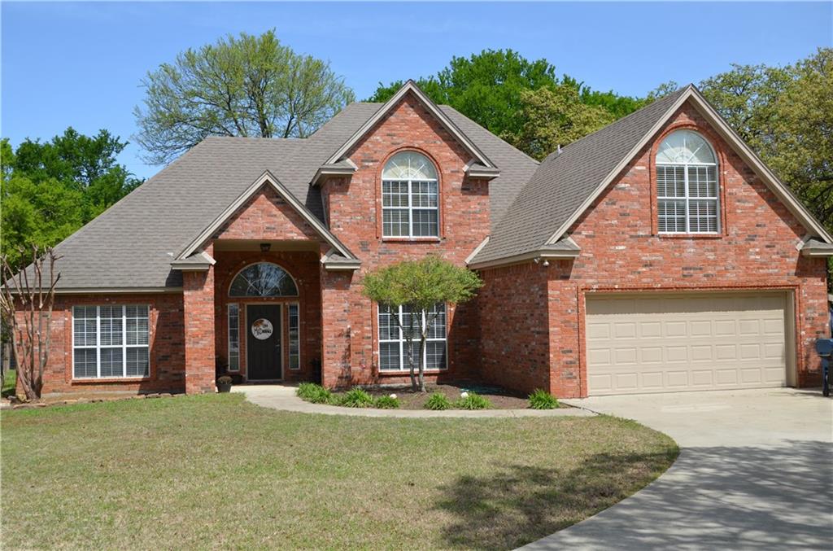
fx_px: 831
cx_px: 416
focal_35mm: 36
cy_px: 276
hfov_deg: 53.3
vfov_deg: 36.7
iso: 100
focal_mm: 24
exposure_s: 1/250
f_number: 8
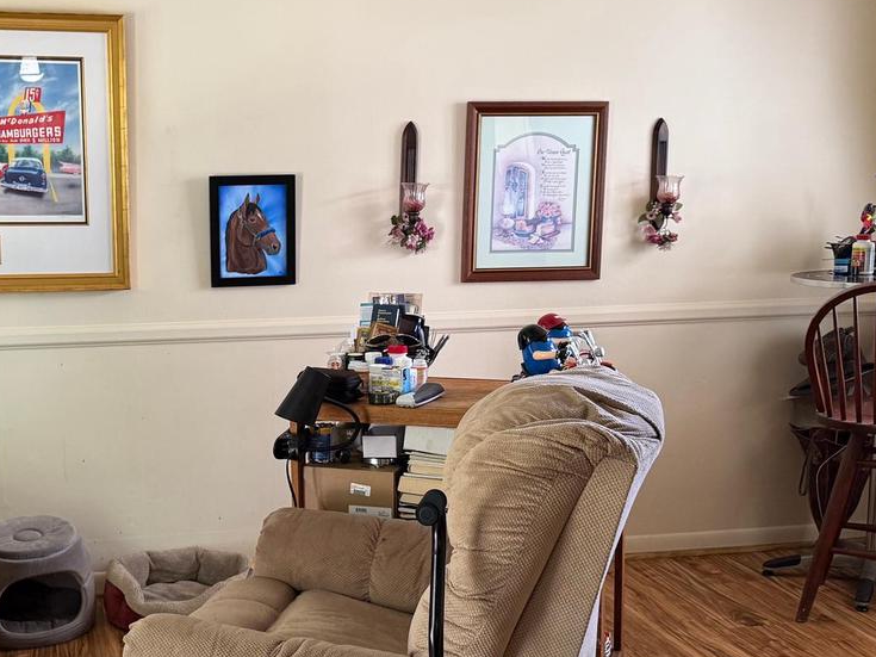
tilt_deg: -8.6
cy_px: 378
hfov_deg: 39.7
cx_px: 256
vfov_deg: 30.8
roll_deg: +1.0
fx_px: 1189
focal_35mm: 47
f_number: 1.78
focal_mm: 6.76
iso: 250
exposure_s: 1/60
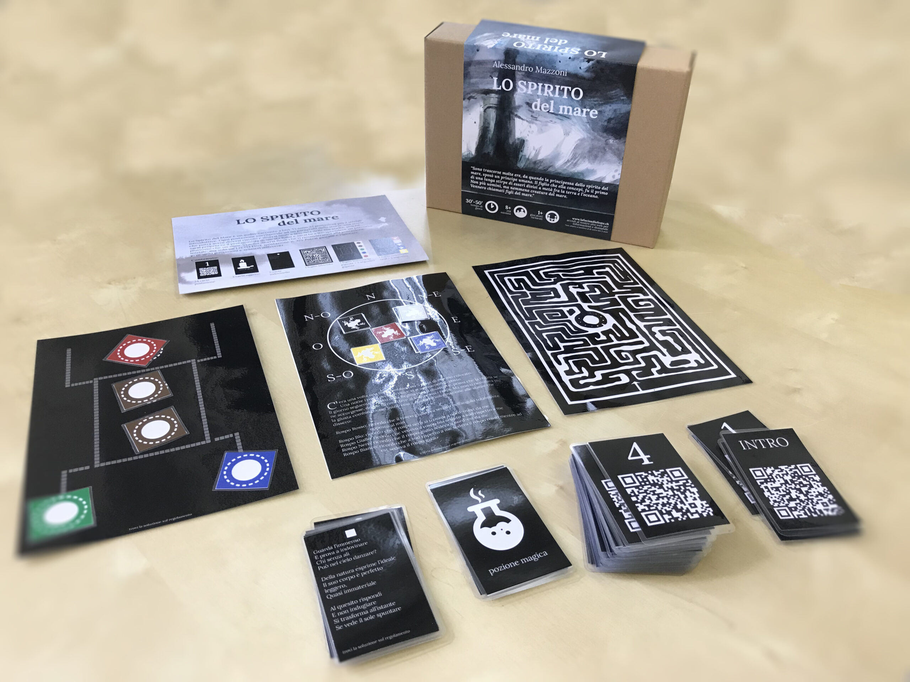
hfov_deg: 63.4
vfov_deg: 49.7
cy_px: 341
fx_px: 736
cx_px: 455
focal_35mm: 28
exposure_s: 1/33
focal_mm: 3.99
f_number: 1.8
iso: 25
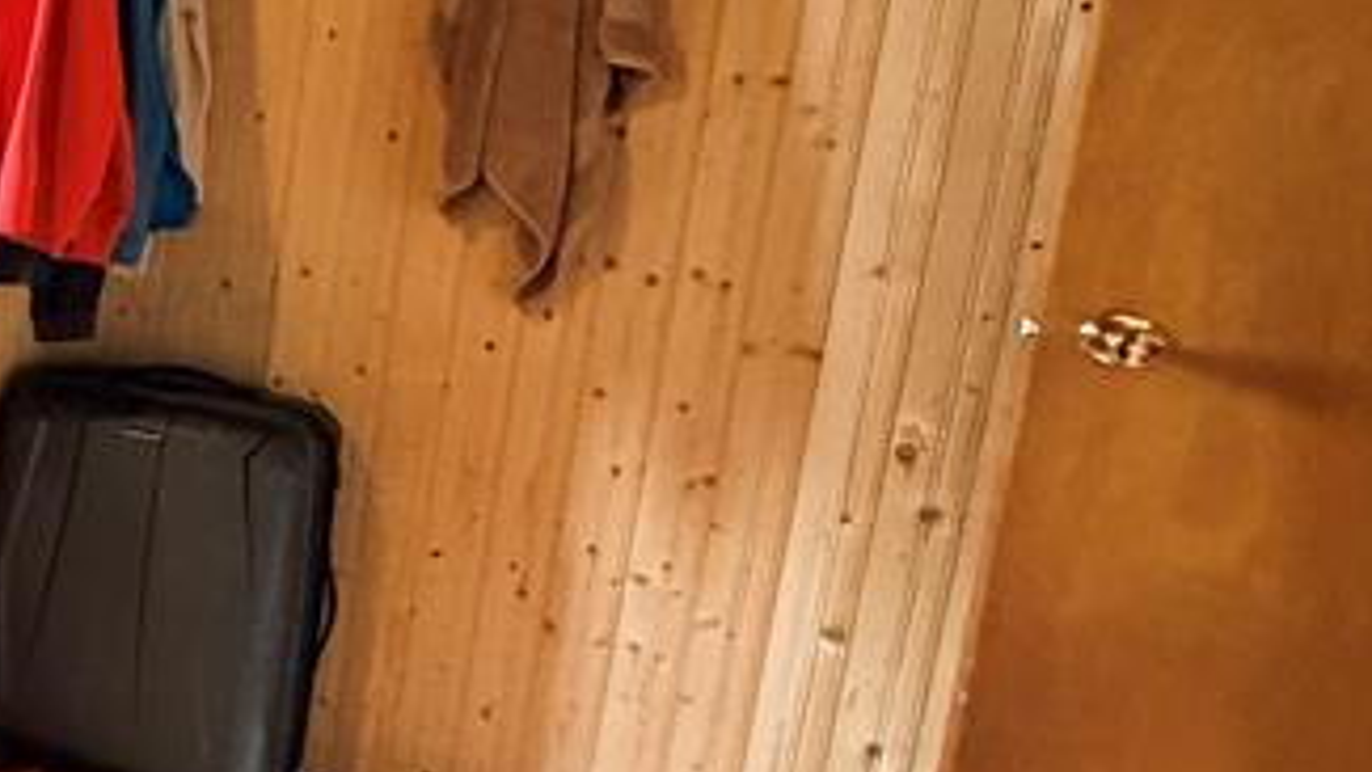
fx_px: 1747
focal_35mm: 48
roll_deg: -1.3
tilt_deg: -9.9
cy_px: 253
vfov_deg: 24.8
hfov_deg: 28.4
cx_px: -675
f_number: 2.2
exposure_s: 1/60
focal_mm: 2.22
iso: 640
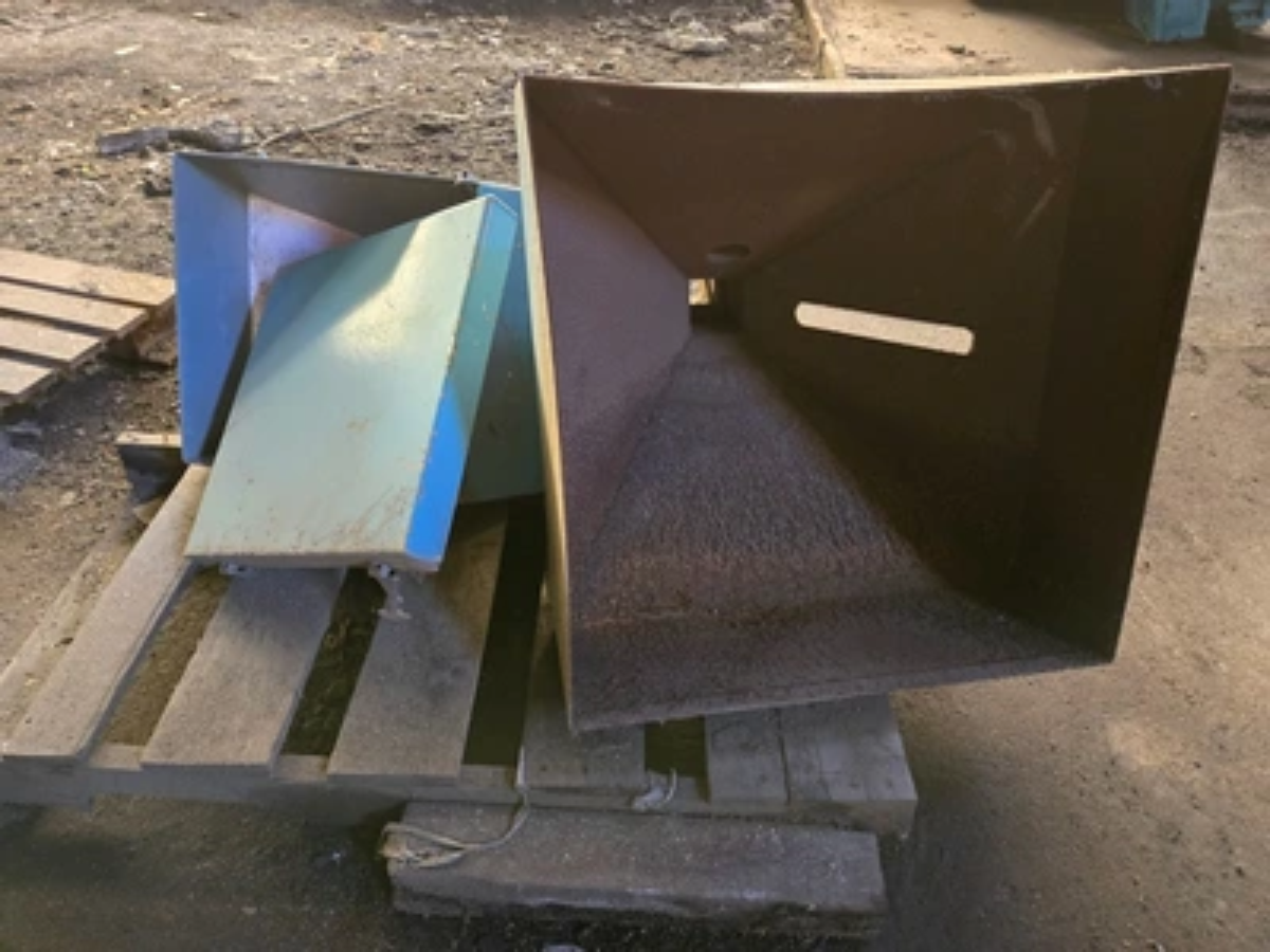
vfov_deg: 58.9
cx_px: 635
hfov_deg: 73.9
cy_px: 476
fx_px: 844
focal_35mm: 23
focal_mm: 5.4
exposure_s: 1/60
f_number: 1.8
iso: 1250
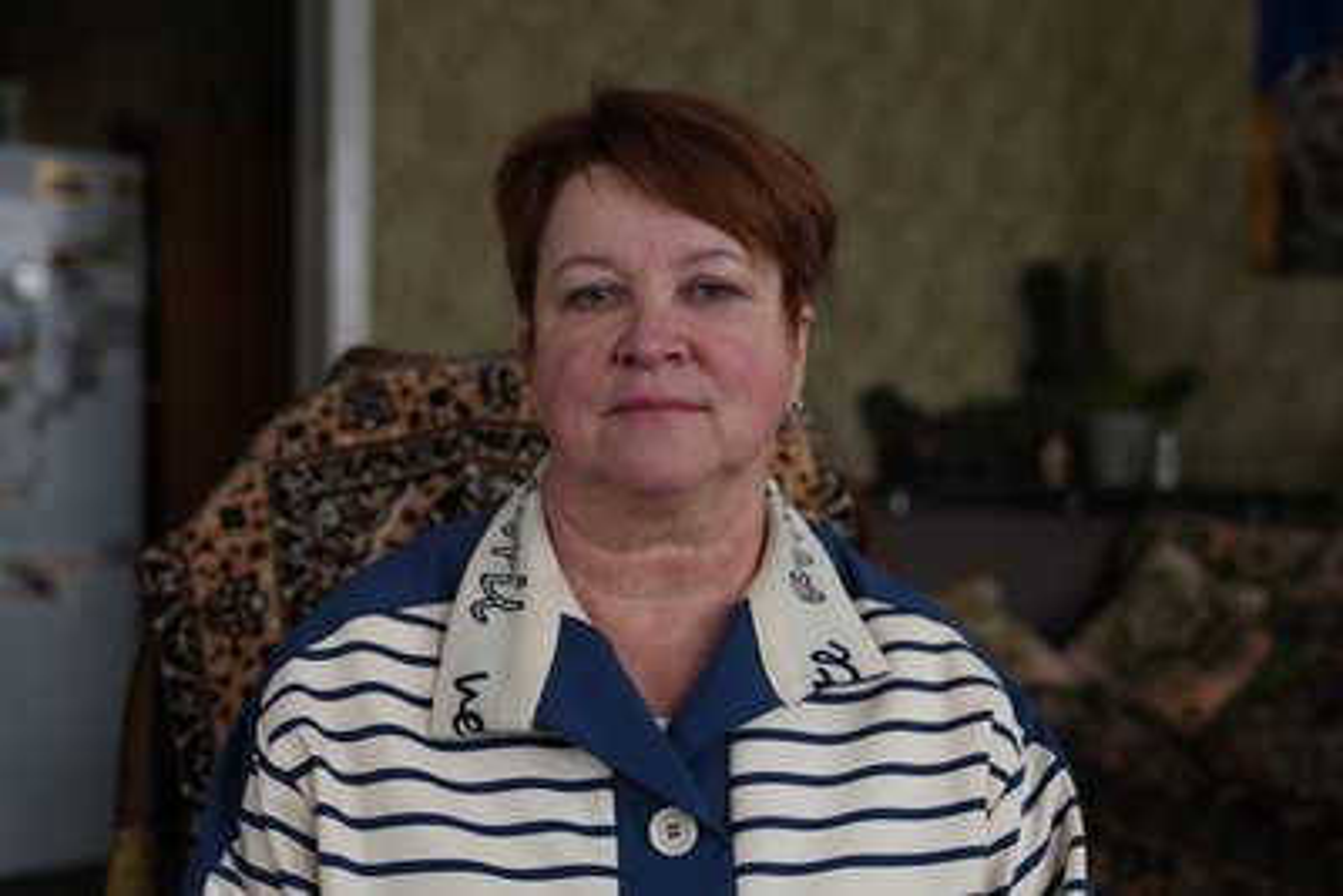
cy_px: 448
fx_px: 1493
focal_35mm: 40
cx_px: 672
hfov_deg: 48.4
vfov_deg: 33.4
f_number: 2.8
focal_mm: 40
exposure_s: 1/50
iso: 1000
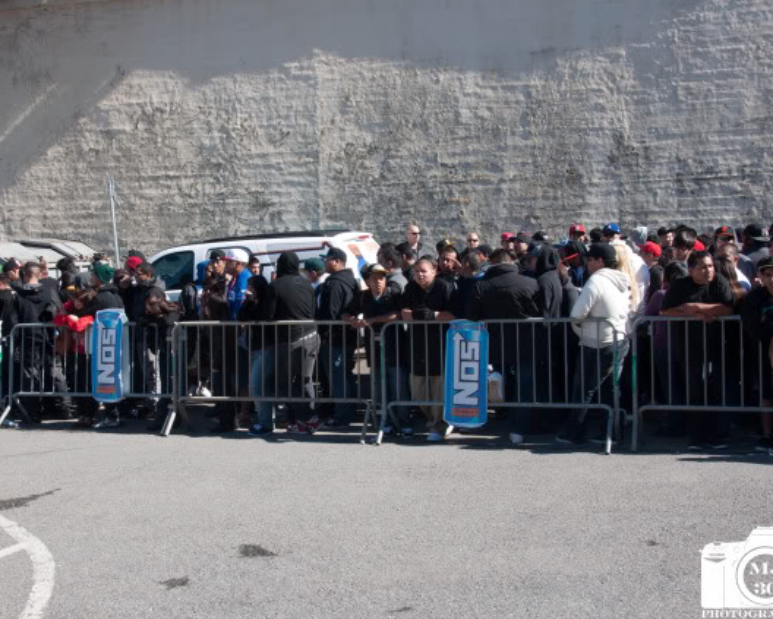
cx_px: 343
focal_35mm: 43
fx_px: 974
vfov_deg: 35.3
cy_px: 310
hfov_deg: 43.2
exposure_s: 1/60
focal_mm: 25
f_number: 16
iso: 200
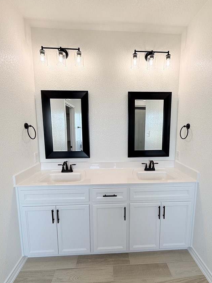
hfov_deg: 74.5
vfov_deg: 91.0
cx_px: 116
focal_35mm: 17
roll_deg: -0.1
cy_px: 146
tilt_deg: -9.3
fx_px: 139
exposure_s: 1/172
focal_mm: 2.22
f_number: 2.2
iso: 64
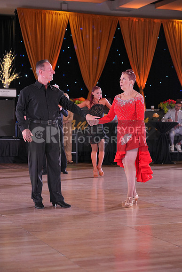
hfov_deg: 18.2
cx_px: 91
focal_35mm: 75
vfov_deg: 27.0
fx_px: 568
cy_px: 136
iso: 2000
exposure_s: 1/400
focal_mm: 75
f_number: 4
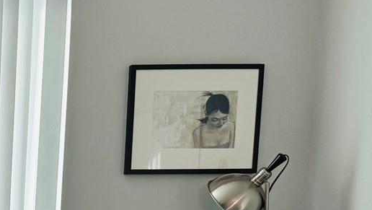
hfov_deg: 22.5
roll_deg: -0.4
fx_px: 799
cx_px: -152
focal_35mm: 81
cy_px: 327
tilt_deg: -9.3
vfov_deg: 13.9
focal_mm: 6.86
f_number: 1.78
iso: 100
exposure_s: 1/120
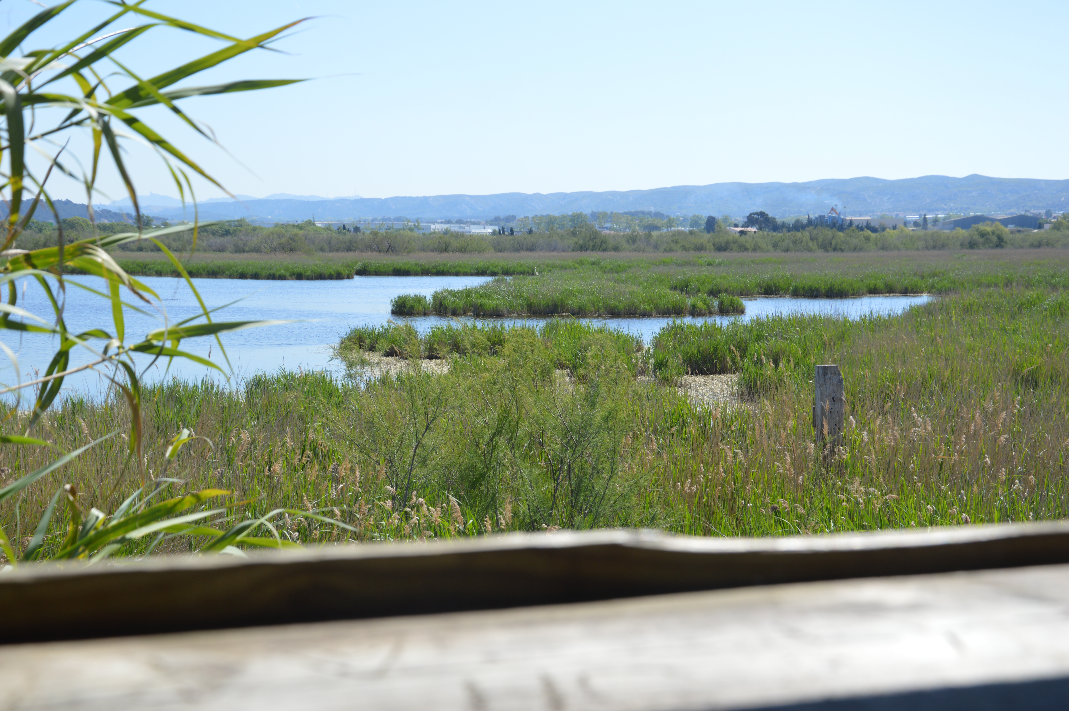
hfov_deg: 37.9
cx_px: 534
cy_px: 356
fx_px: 1558
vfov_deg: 25.7
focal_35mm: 52
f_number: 8
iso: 100
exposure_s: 1/250
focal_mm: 35
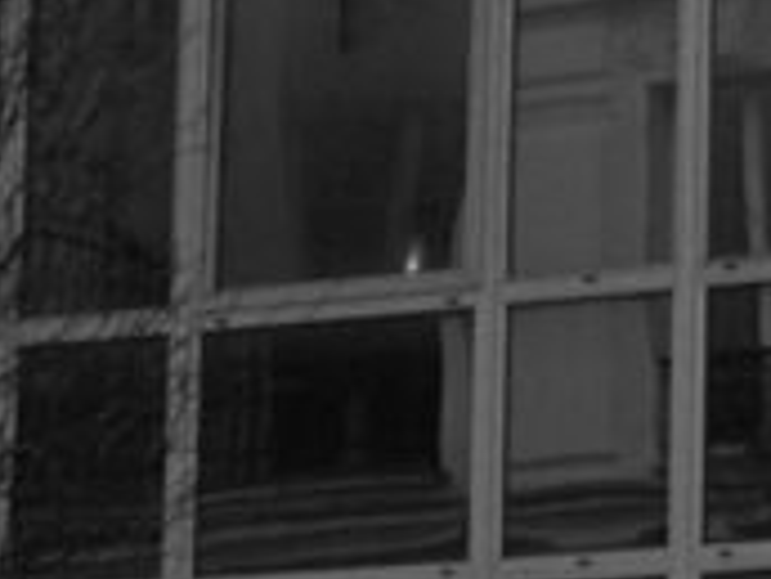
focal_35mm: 285
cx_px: 1210
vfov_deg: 5.2
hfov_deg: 6.8
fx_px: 6348
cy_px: 18
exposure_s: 1/50
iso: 50
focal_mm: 7.5
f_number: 2.9
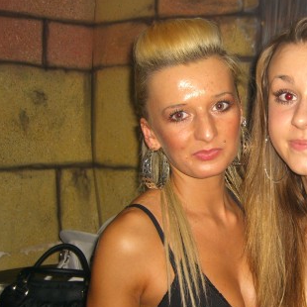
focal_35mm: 65
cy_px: 179
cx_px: 261
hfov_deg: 25.8
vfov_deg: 26.5
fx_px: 652
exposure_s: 1/60
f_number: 2.8
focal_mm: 7.9
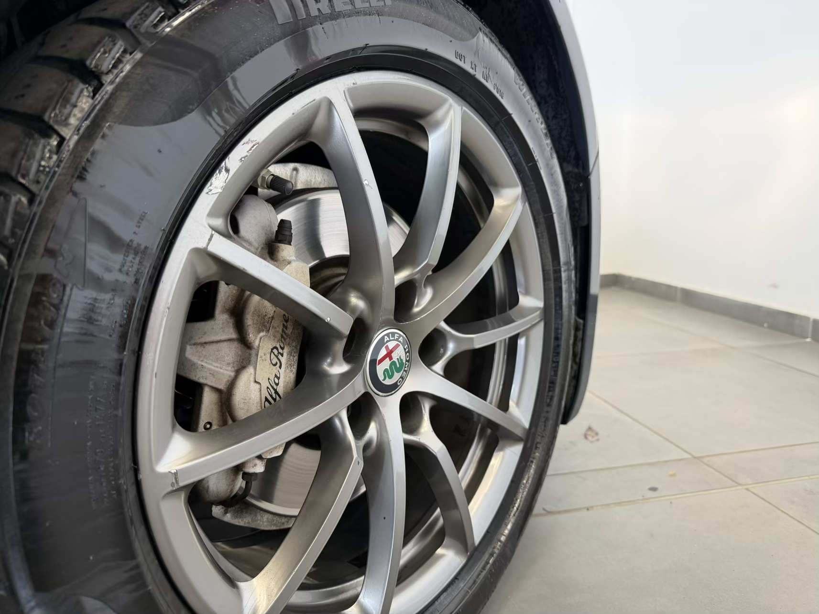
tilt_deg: -12.3
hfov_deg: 71.6
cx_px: 410
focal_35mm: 24
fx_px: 568
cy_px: 307
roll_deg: +0.6
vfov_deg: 56.8
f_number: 1.78
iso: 125
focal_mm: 6.76
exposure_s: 1/121
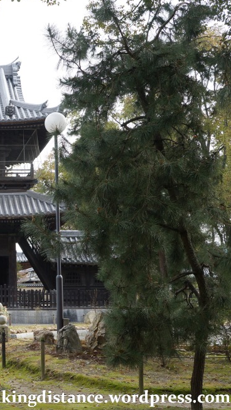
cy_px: 205
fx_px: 705
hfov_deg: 17.4
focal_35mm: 65
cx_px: -71
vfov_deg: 32.4
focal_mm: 27
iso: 200
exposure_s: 1/160
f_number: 6.3
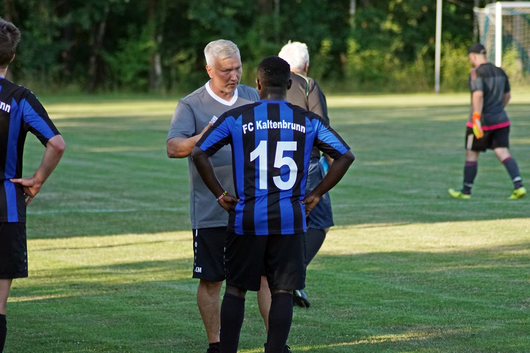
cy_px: 176
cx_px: 265
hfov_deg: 9.1
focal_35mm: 225
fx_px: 3312
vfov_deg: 6.1
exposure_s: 1/2000
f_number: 4.5
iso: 1600
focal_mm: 150
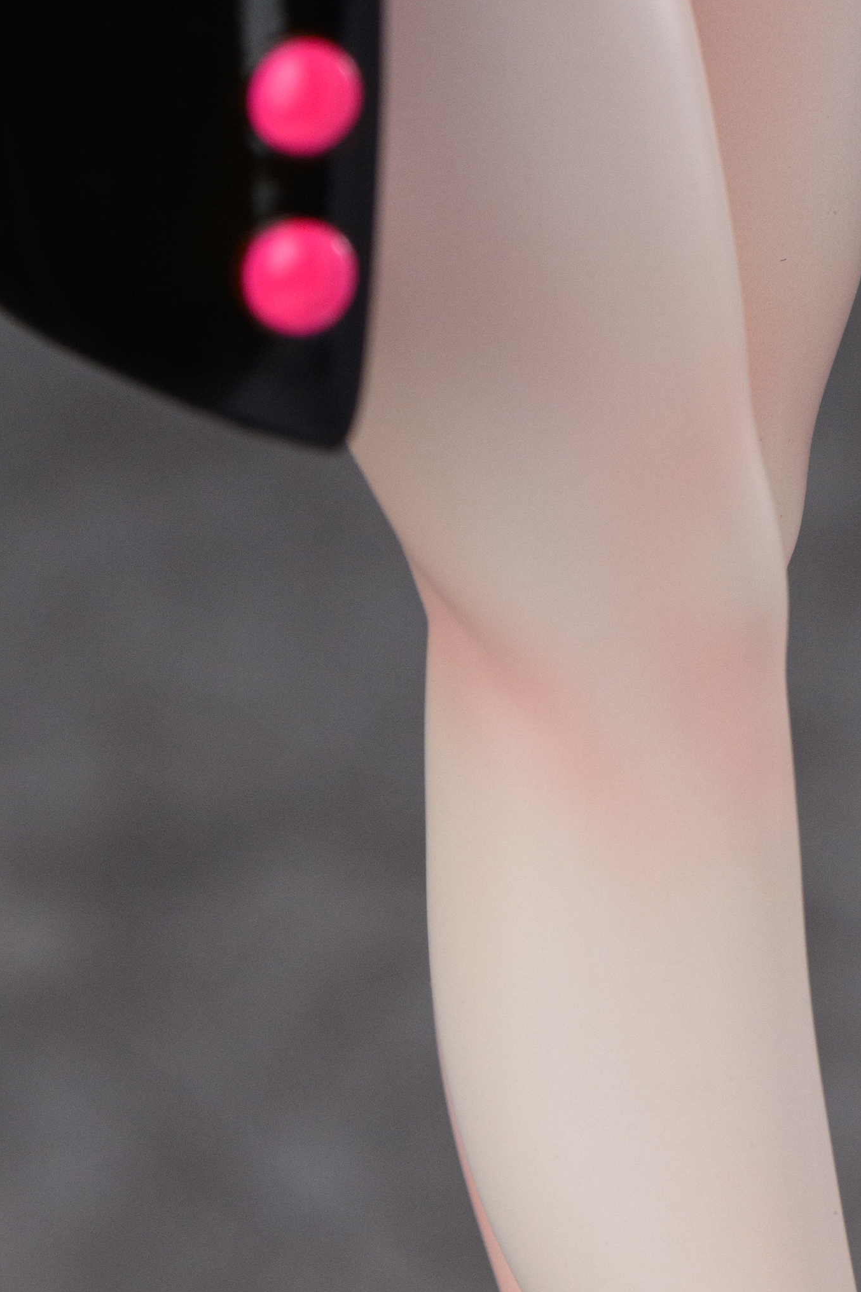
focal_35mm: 345
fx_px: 12380
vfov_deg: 6.0
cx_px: 886
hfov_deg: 4.0
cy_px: 886
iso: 320
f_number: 8
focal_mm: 87
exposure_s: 1/125
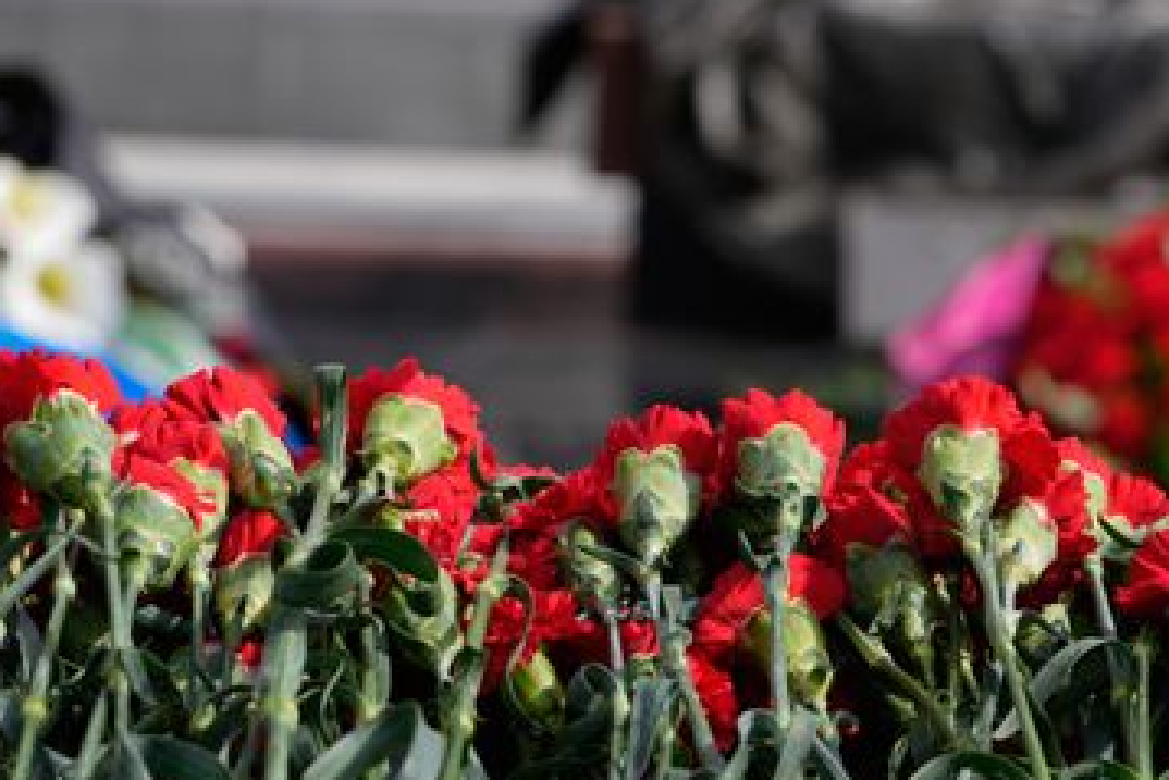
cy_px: 414
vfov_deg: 6.8
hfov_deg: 10.2
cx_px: 756
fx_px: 6529
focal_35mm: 201
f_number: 6.3
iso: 320
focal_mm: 103
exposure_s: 1/1000
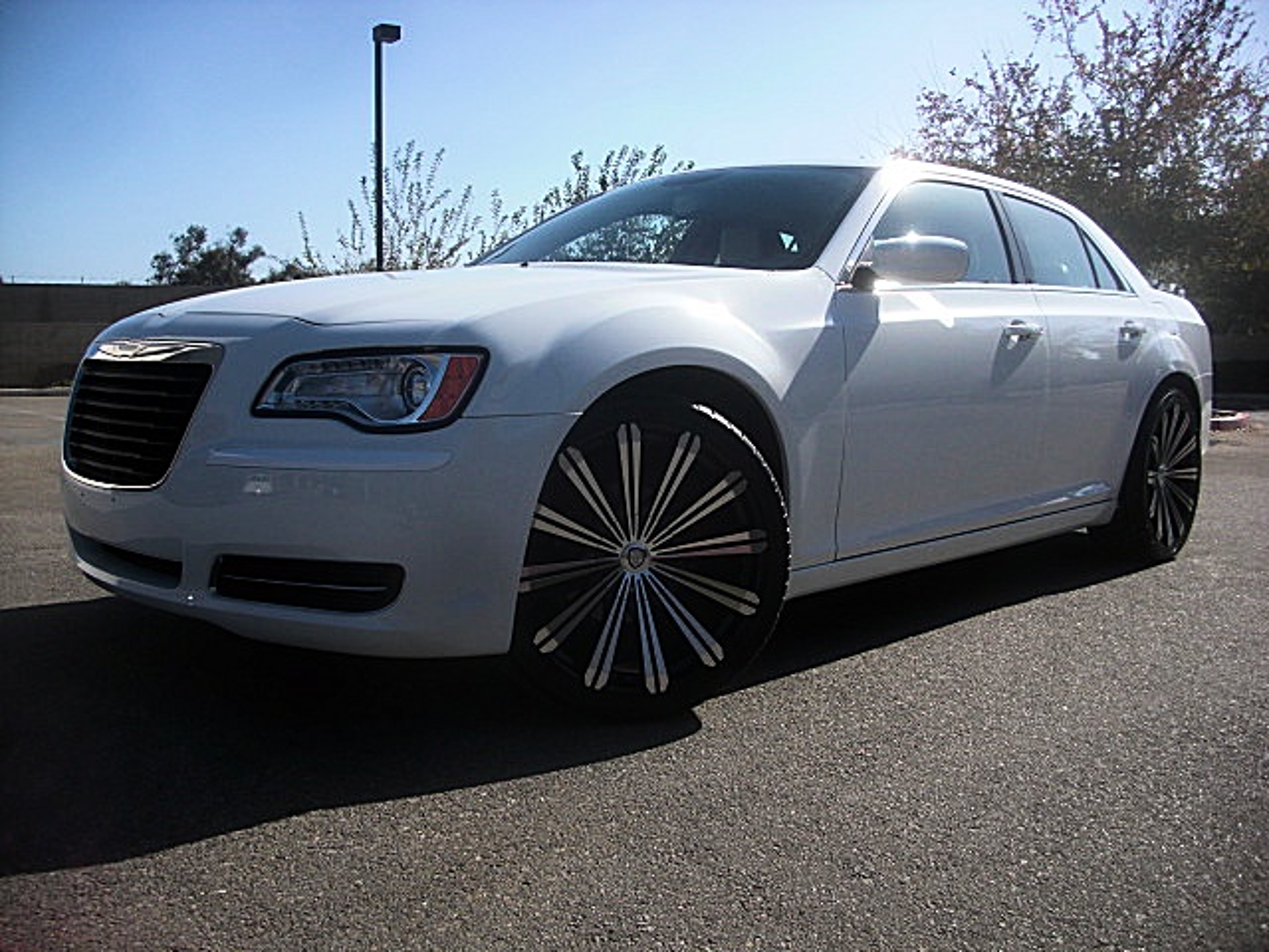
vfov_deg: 39.7
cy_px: 476
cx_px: 634
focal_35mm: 36
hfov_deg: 51.4
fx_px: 1320
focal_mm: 6.3
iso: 50
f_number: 2.8
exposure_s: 1/1000
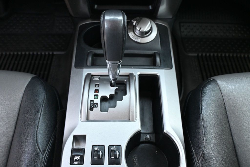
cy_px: 84
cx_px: 125
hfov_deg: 60.7
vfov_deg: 42.6
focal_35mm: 31
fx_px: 213
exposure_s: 1/125
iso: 1100
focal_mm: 20.5
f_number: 3.8
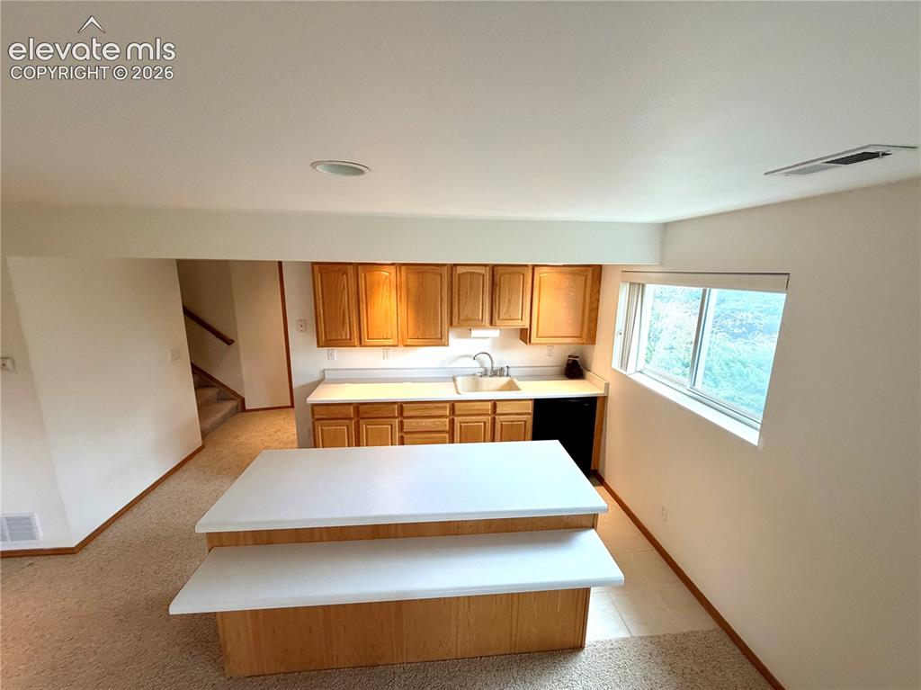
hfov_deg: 102.1
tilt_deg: -12.4
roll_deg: +0.1
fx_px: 372
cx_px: 460
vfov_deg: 85.6
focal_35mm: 14
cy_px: 345
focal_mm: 2.22
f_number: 2.2
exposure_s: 1/120
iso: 320
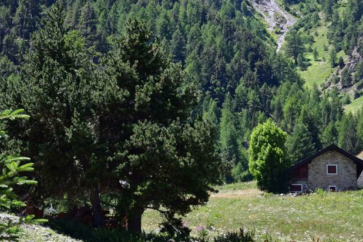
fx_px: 1432
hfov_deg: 14.4
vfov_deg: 9.6
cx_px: 284
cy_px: 27
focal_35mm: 142
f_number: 10
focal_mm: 50
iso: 400
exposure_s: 1/250
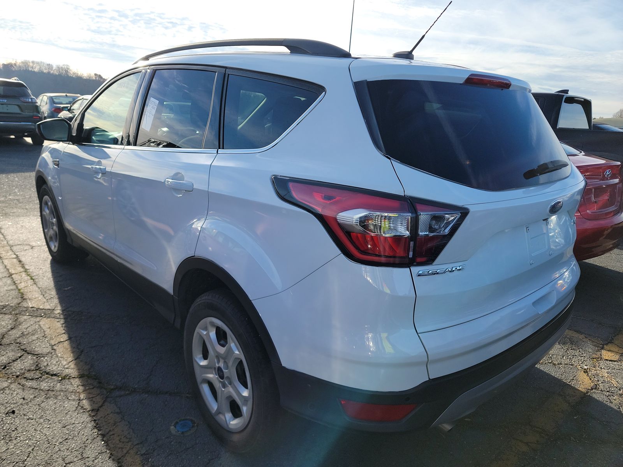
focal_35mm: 24
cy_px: 234
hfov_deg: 71.6
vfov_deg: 56.8
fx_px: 432
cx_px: 312
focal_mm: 6.7
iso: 50
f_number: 1.8
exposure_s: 1/558
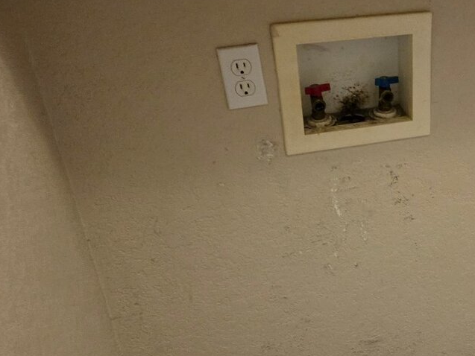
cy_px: 219
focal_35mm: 52
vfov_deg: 28.0
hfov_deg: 34.1
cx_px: 458
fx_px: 714
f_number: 1.8
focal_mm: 5.4
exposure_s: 1/120
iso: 1600
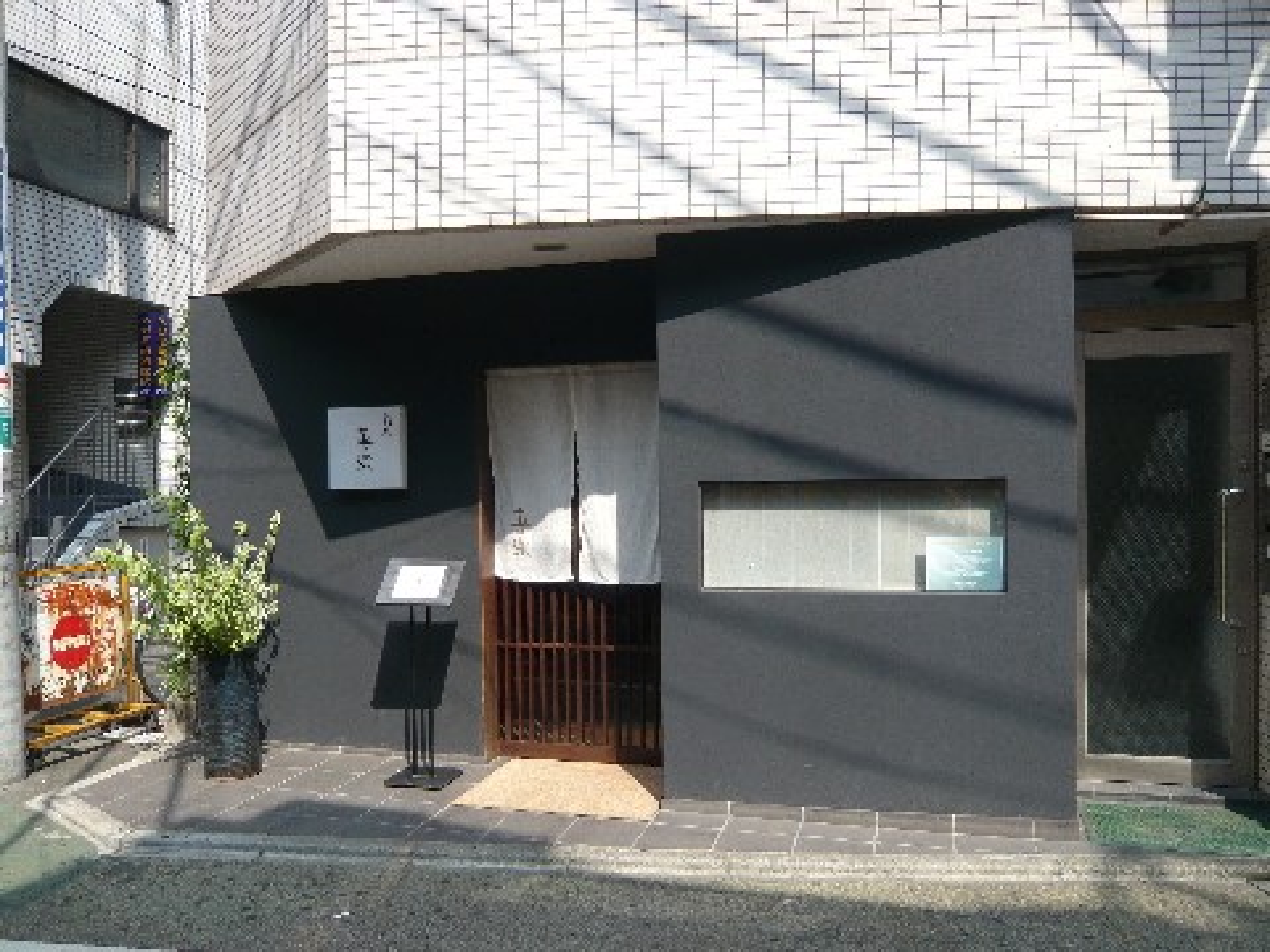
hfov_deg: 63.4
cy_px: 476
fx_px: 1027
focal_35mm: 28
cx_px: 635
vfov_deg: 49.7
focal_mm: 4.6
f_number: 2.8
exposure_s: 1/640
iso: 100
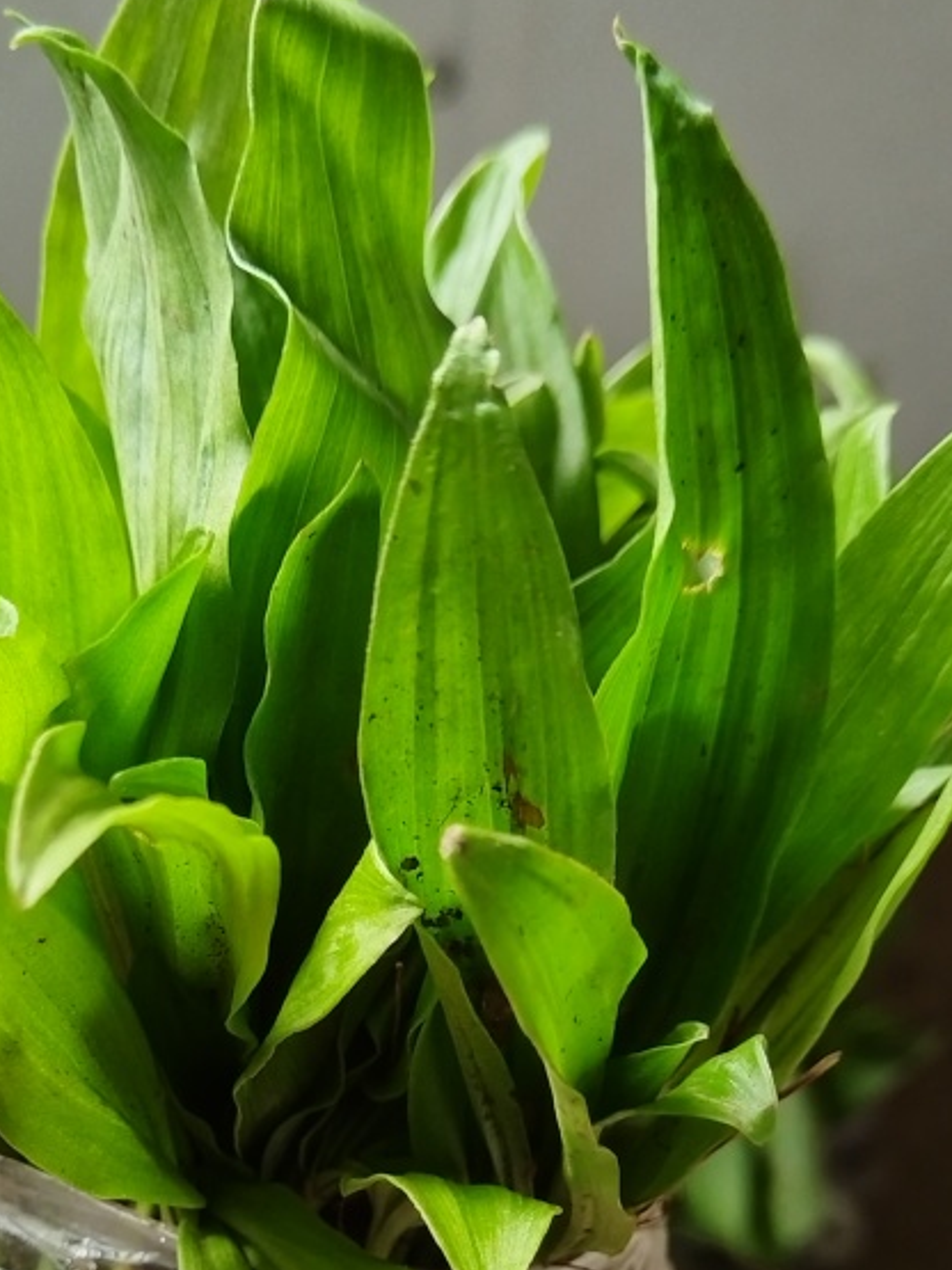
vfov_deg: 36.1
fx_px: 1834
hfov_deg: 29.0
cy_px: 1116
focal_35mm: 50
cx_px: 389
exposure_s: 1/100
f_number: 1.9
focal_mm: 4.95
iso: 2250
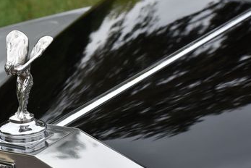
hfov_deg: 14.2
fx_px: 1005
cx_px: 51
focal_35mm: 144
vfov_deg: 9.5
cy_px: 140
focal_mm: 52
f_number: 8
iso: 800
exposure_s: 1/500
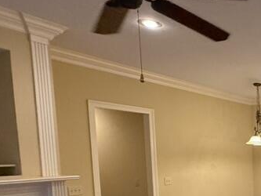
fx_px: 324
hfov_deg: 31.9
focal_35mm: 43
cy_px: 180
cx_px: 349
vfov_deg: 31.9
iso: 500
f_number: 2.2
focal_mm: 2.22
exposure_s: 1/120
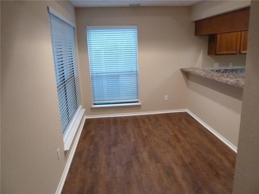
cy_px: 97
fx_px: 187
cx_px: 130
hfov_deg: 69.4
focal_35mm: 25
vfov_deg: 54.9
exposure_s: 1/40
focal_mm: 4.1
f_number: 3.3
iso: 800
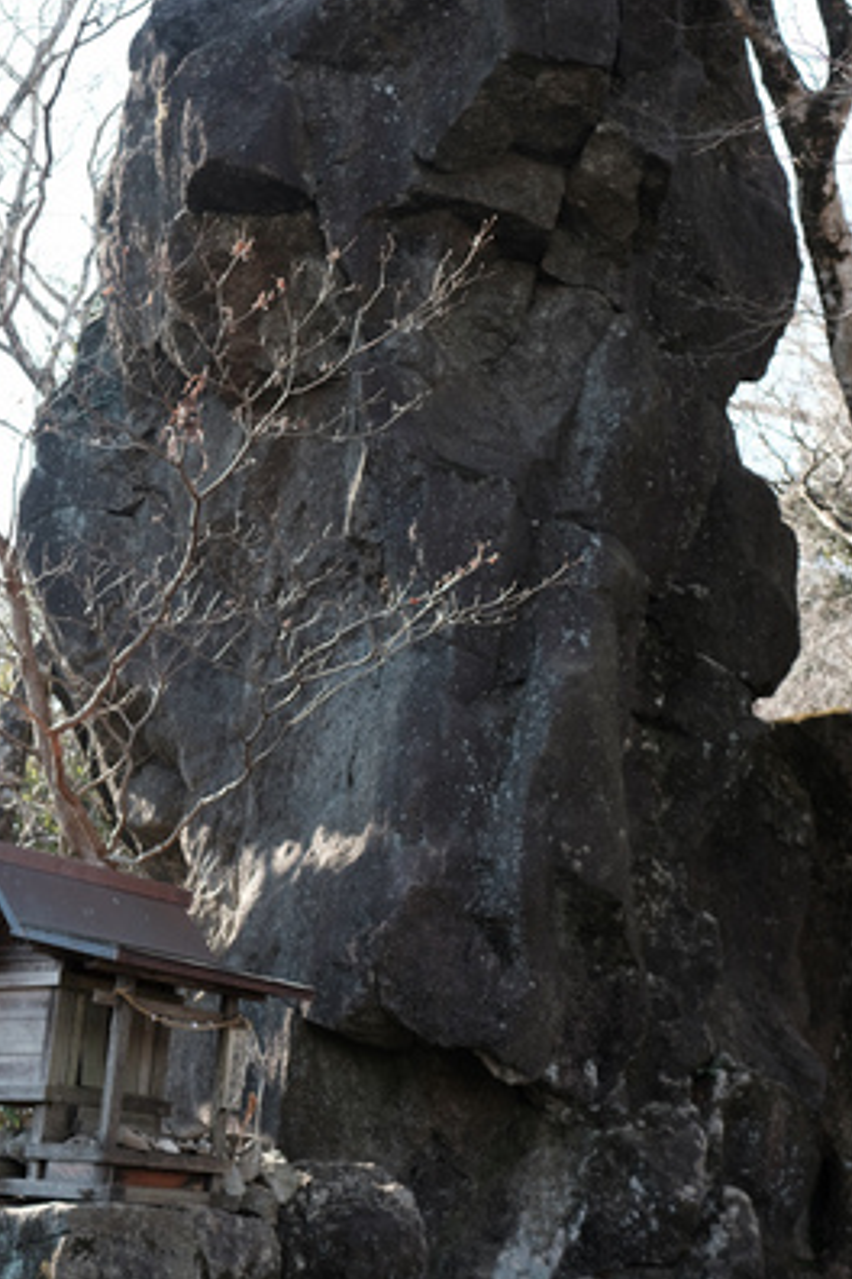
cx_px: 379
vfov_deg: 42.7
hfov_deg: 29.2
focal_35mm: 46
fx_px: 1633
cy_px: 581
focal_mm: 23
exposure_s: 1/160
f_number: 3.6
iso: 200
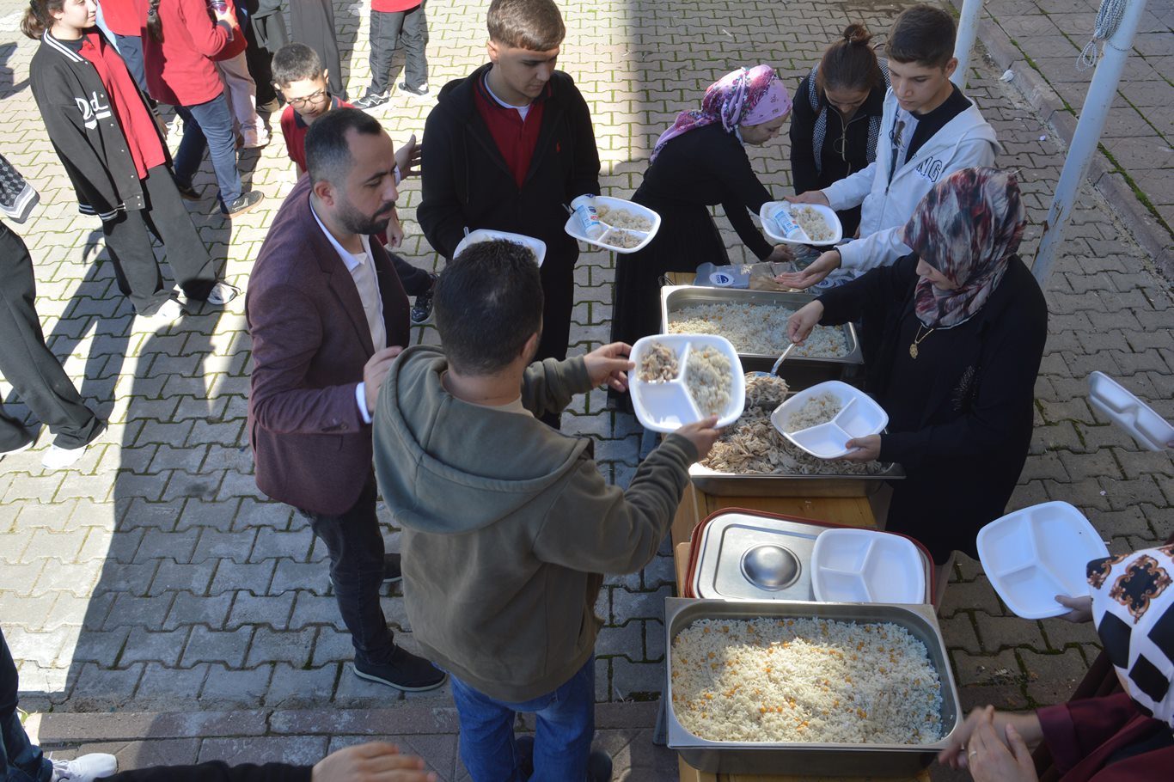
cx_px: 587
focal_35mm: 32
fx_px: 1027
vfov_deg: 41.7
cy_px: 391
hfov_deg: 59.5
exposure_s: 1/160
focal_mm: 21
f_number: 6.3
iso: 100
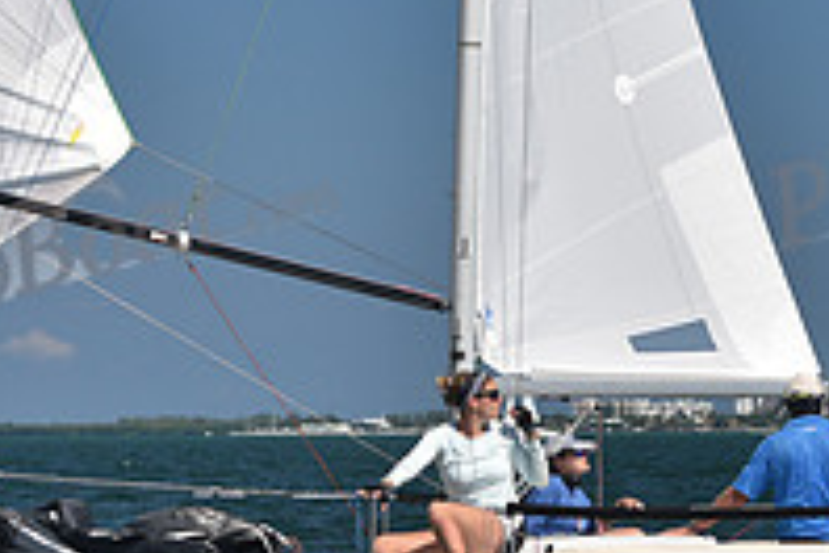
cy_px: 417
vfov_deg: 6.7
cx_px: 557
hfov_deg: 10.0
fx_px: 4720
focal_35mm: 205
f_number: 5
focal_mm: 70
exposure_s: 1/1250
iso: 250
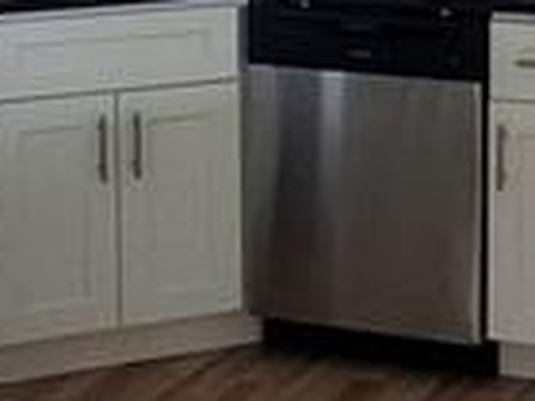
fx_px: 1808
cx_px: 462
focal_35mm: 117
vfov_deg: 12.1
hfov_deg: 16.6
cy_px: -176
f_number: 2.2
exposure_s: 1/40
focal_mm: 1.64
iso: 80
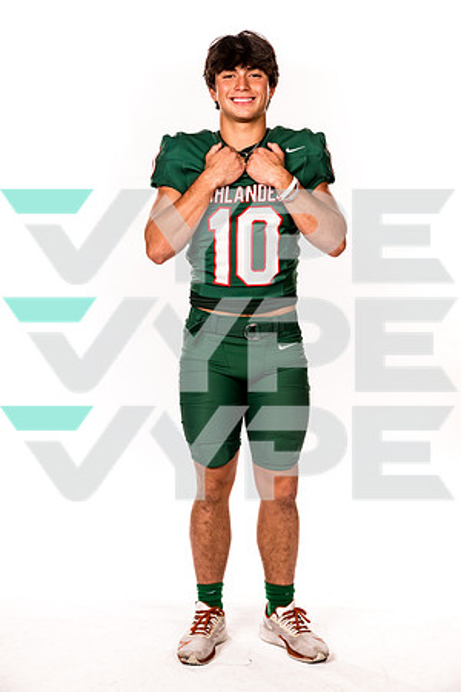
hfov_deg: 23.4
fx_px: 1114
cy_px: 346
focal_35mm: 58
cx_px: 230
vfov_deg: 34.5
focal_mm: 58
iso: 800
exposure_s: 1/400
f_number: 8
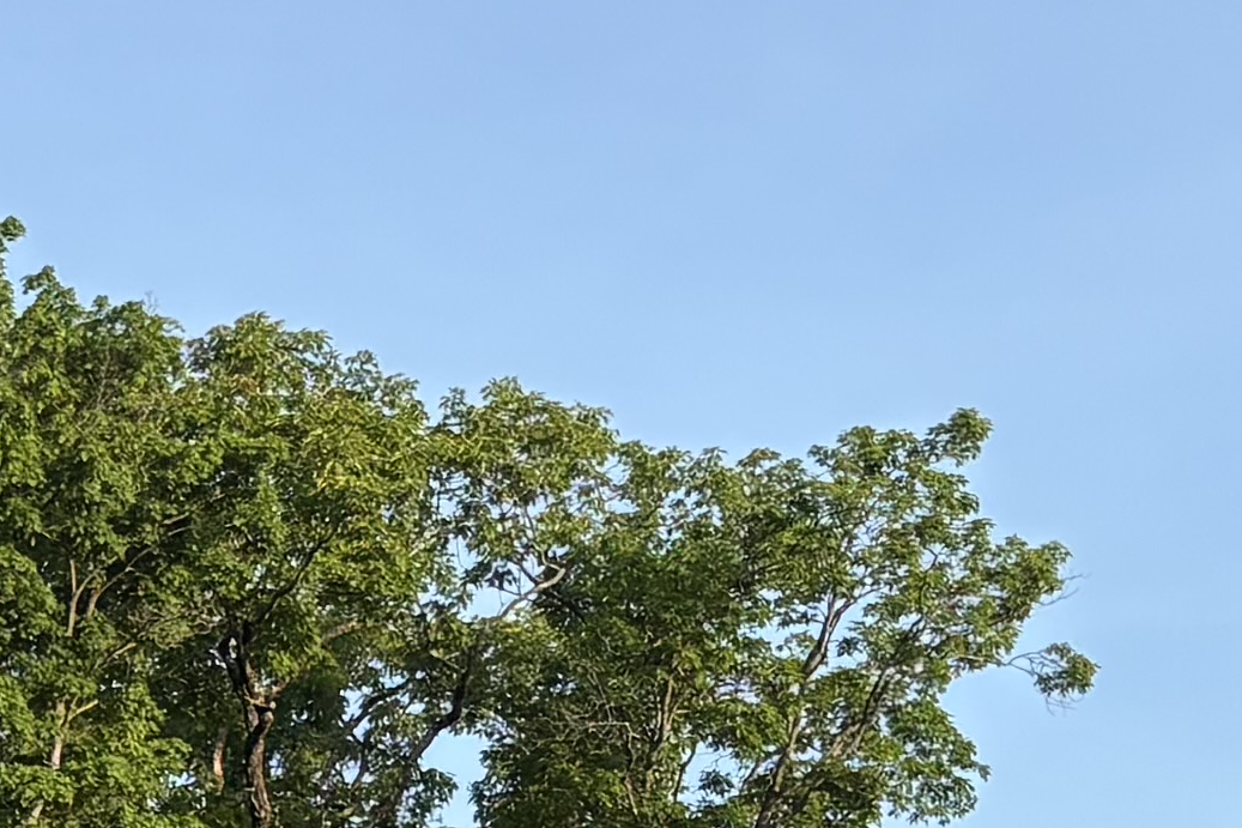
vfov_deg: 9.1
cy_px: 1059
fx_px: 5139
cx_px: -830
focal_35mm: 149
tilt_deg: +11.6
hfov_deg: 12.8
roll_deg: +1.6
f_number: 1.6
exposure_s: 1/1064
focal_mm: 5.96
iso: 50
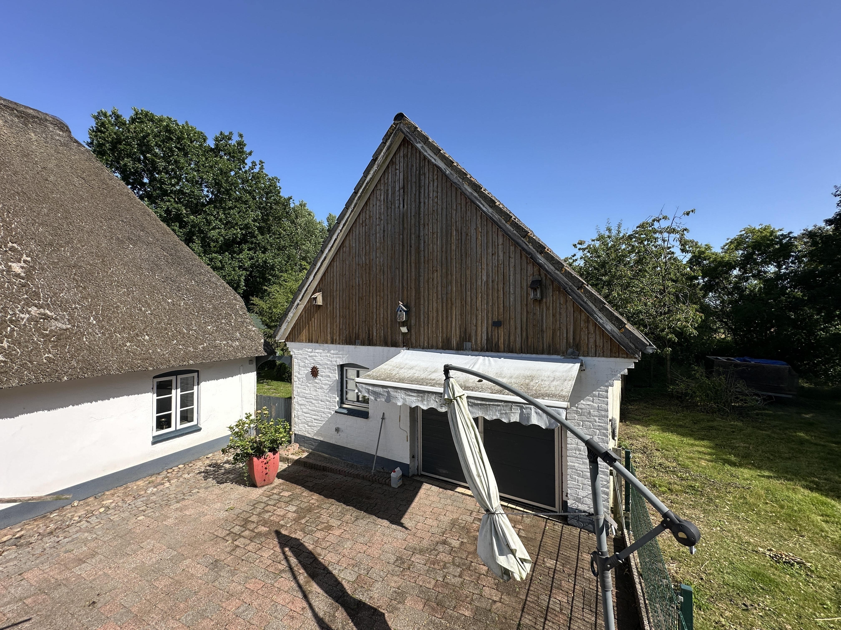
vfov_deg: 85.7
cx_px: 420
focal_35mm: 14
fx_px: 340
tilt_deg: +0.9
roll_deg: +0.4
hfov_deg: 102.1
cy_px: 315
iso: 50
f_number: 2.2
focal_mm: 2.22
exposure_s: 1/1289
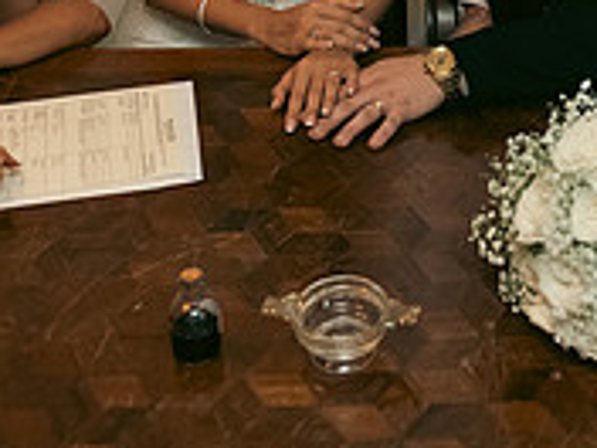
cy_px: -202
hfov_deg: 25.2
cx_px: 492
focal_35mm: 76
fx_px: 1311
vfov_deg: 17.6
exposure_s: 1/160
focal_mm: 24
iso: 1250
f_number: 3.5
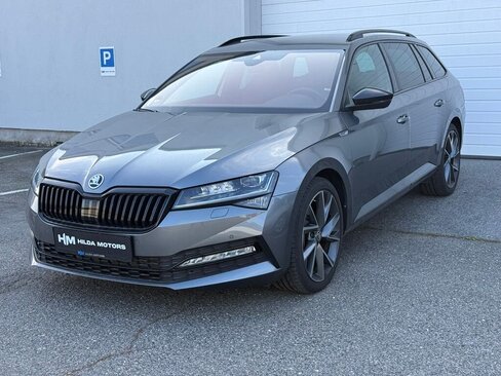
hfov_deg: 39.7
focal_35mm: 48
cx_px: 250
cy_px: 188
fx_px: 695
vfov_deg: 30.3
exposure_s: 1/646
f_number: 1.78
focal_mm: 6.76
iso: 64
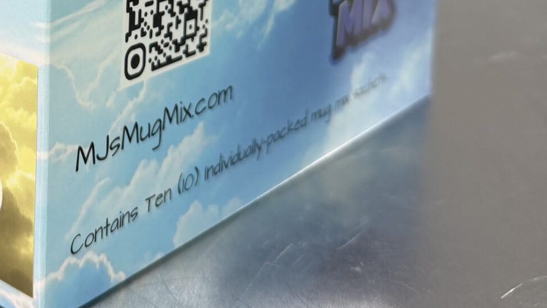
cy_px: -140
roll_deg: -0.4
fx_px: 1001
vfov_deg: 16.1
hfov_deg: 28.8
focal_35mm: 69
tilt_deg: -9.2
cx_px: 12
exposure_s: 1/60
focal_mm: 6.76
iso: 160
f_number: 1.78
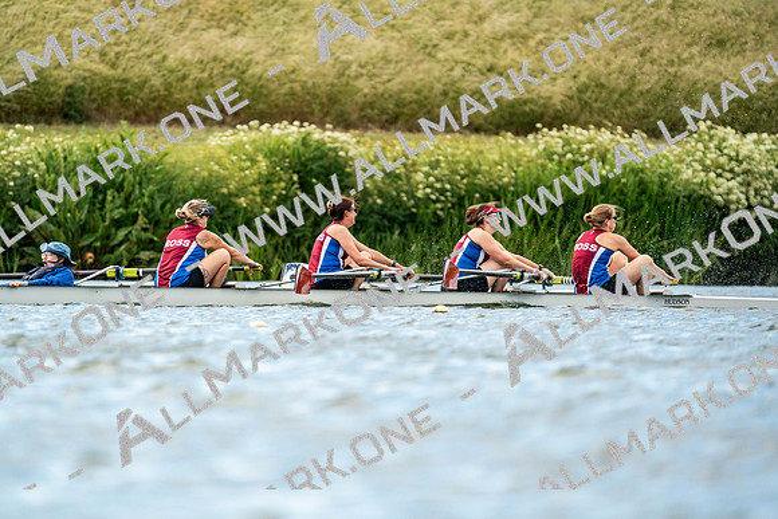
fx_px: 12969
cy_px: 260
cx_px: 389
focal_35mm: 600
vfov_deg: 2.3
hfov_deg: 3.4
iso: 640
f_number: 6.3
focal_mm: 600
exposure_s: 1/2000
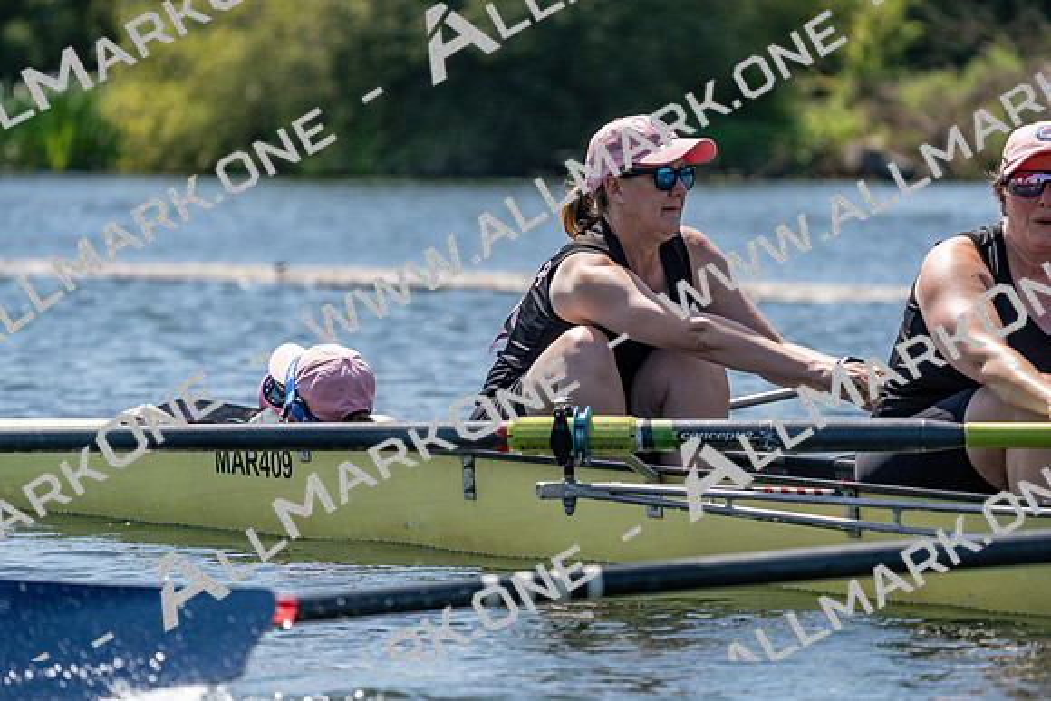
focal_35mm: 252
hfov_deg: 8.2
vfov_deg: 5.5
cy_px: 350
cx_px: 526
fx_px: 7358
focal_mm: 252
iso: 320
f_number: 5.6
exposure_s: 1/2000
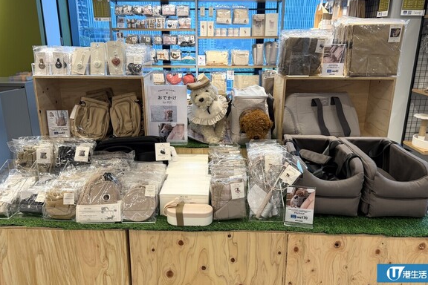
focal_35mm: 26
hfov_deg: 69.4
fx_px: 309
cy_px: 122
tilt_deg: -18.6
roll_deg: -0.1
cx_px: 213
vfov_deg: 49.4
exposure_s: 1/121
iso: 100
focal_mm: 6.76
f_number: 1.78
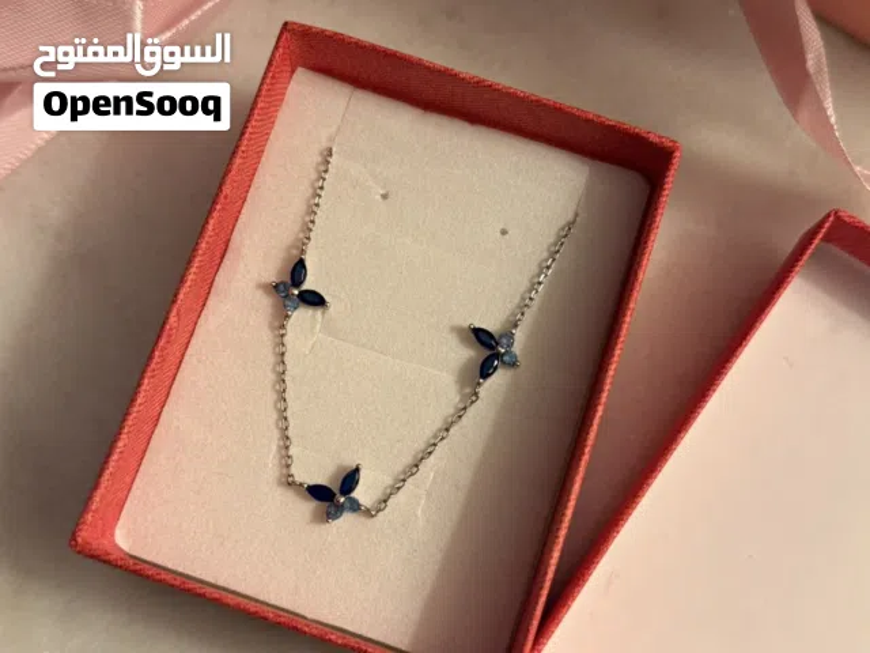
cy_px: 326
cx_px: 435
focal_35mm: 24
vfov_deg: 56.8
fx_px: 603
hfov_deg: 71.6
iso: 250
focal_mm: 6.76
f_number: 1.78
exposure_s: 1/50
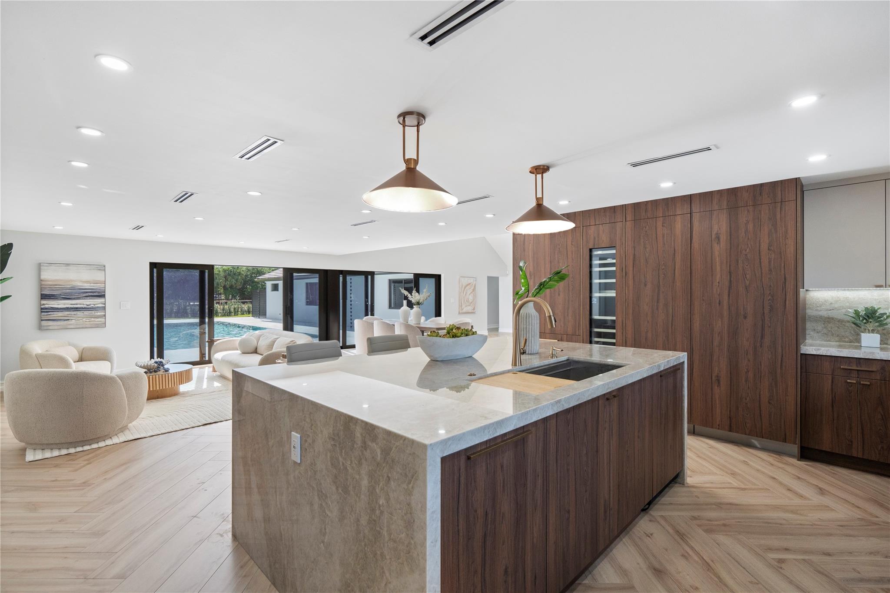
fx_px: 395
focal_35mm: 16
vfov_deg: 73.7
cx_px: 445
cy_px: 296
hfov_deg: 96.7
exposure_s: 1/40
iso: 800
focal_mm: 16
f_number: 9
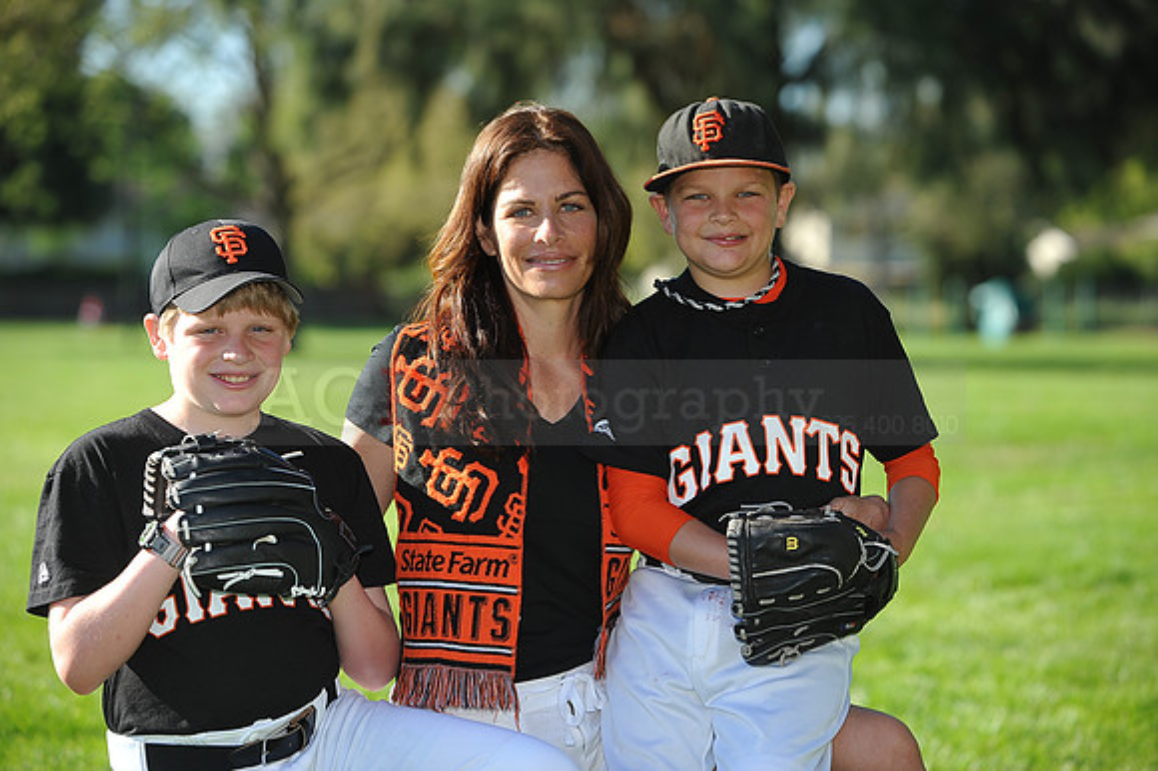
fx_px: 4340
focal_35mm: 135
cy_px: 386
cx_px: 579
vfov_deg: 10.1
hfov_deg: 15.2
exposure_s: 1/800
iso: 200
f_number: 4
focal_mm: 135
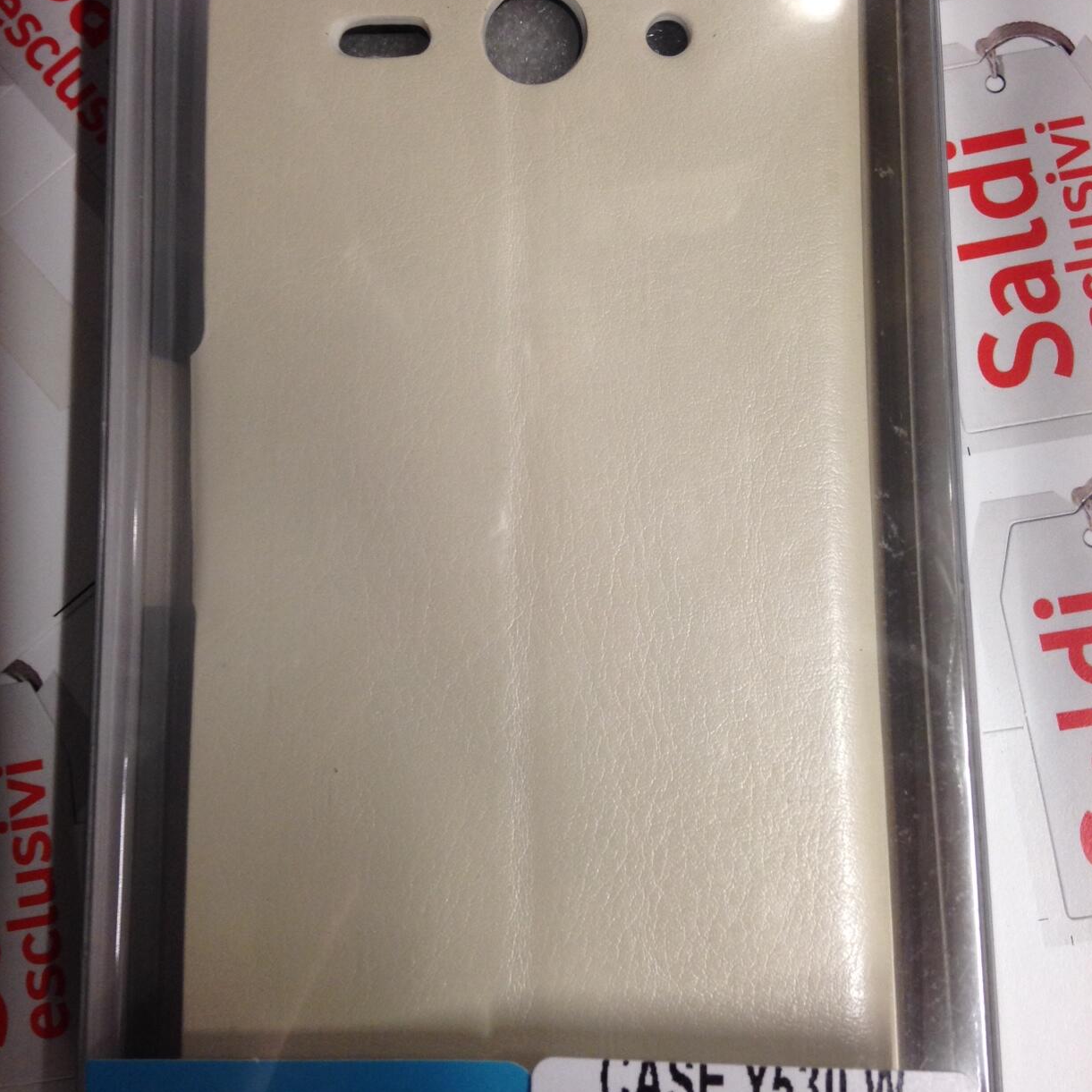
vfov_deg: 42.8
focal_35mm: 39
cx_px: 546
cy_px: 502
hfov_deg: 42.8
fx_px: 1392
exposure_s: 1/20
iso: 100
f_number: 2.4
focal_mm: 4.12
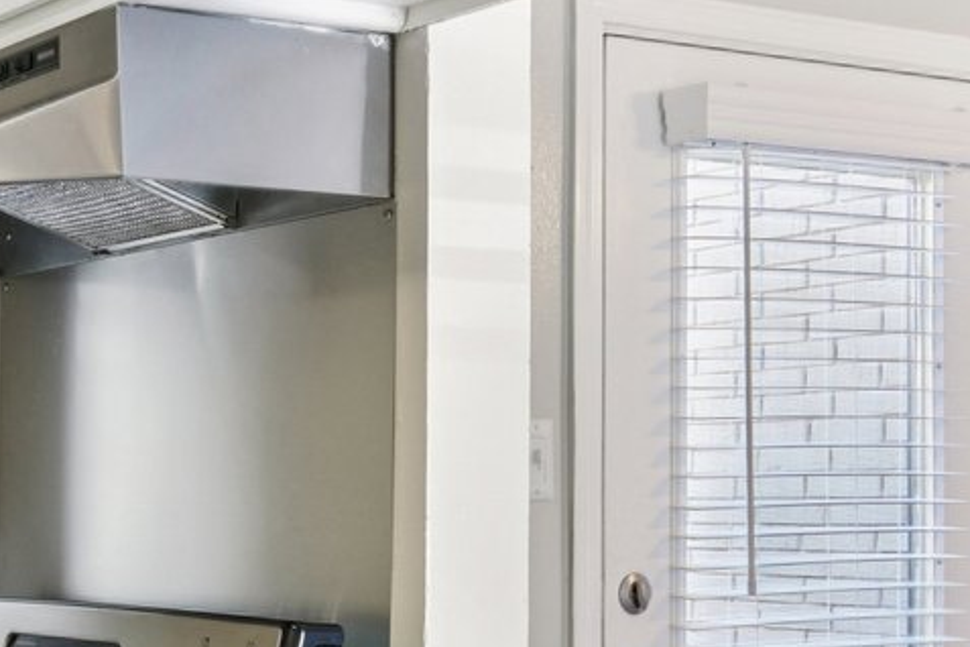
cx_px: -130
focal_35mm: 73
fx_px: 1967
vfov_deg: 18.5
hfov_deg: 25.4
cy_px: 526
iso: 400
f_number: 8
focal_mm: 17
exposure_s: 1/13
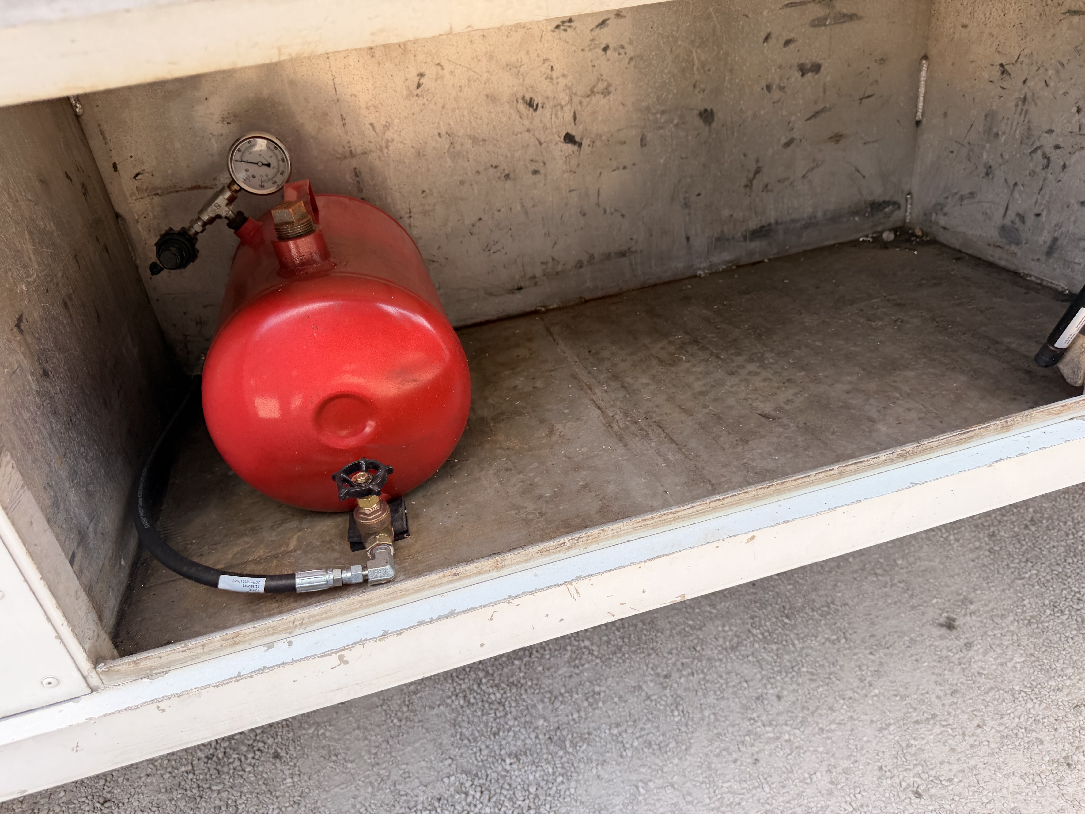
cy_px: 407
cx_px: 542
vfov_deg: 56.8
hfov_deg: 71.6
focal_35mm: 24
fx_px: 752
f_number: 1.78
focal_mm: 6.76
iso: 80
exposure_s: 1/323
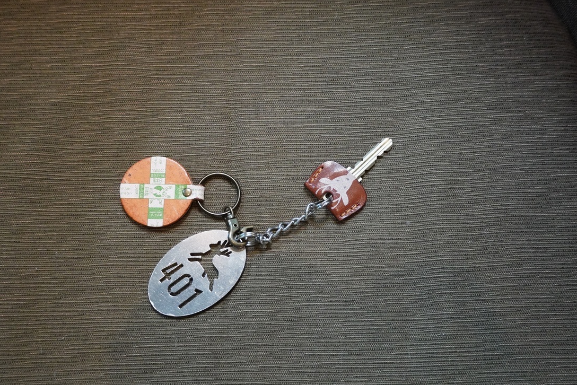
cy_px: 209
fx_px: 689
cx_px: 273
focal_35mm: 43
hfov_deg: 45.4
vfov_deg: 31.2
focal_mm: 26
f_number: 4
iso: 4000
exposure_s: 1/160
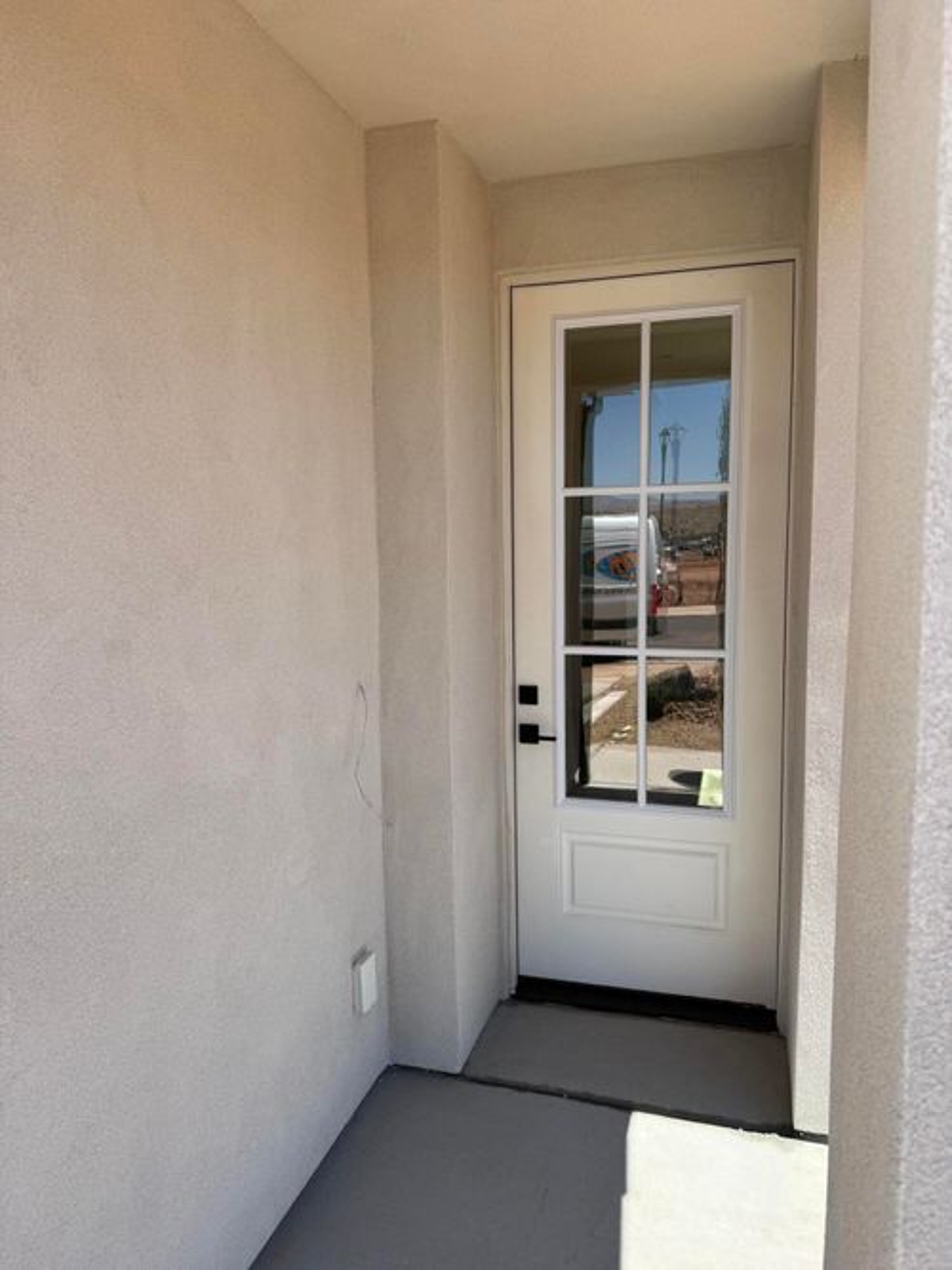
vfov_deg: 71.6
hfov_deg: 56.8
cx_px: 476
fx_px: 880
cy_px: 635
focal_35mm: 24
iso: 100
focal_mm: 6.76
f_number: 1.78
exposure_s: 1/2907
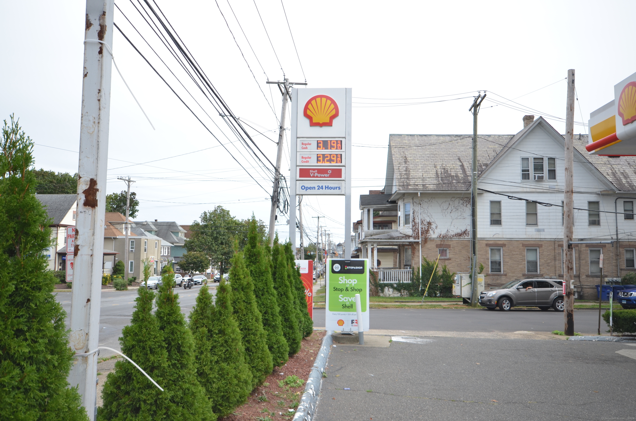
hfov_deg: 62.0
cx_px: 318
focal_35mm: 30
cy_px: 210
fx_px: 529
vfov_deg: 43.4
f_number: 7.1
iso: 200
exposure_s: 1/200
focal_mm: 20
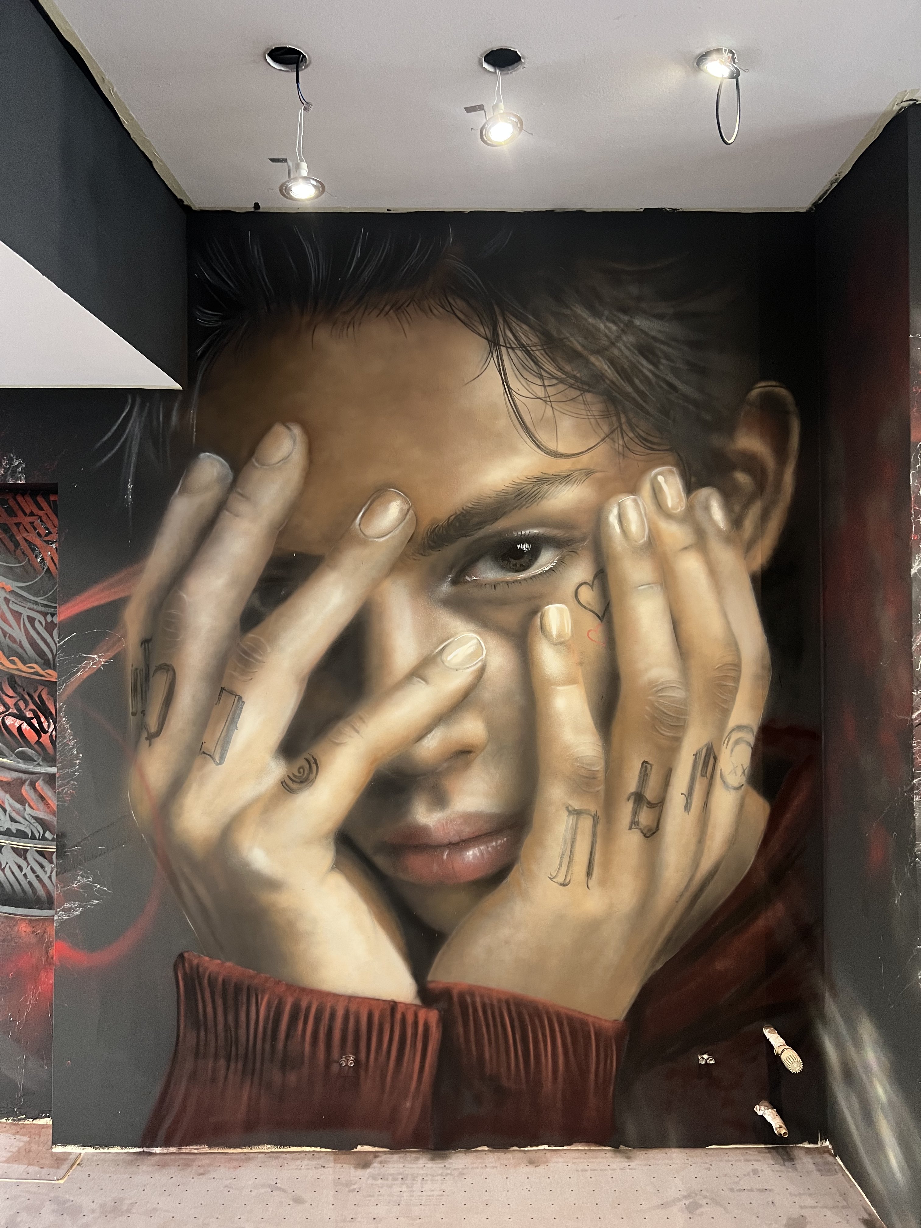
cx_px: 460
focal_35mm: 26
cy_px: 614
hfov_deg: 53.1
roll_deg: +0.1
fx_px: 922
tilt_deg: +0.6
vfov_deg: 67.3
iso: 250
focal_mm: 5.7
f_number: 1.5
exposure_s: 1/50
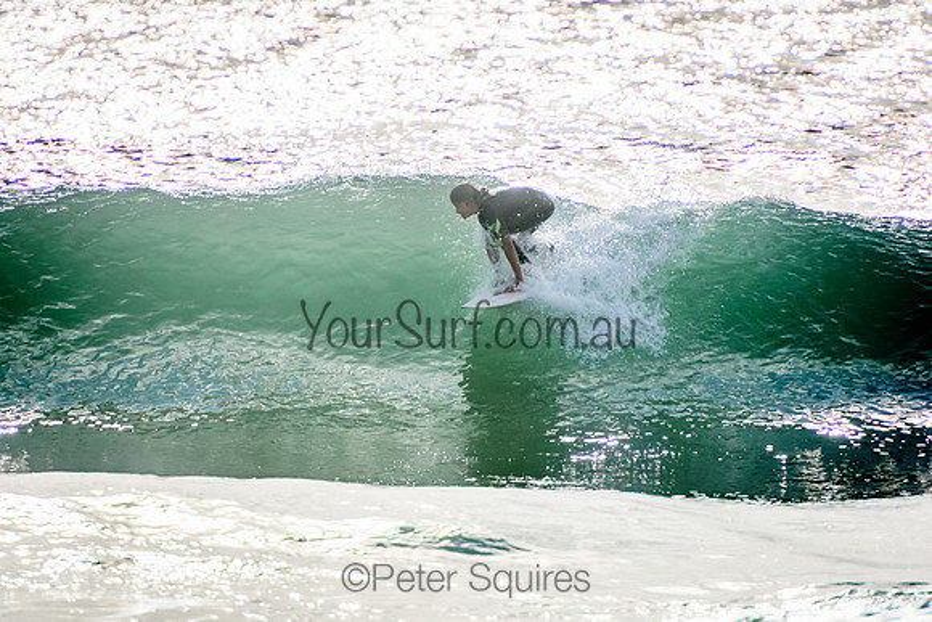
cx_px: 466
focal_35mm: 600
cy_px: 311
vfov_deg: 2.3
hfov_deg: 3.4
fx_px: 15536
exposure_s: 1/2000
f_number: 5.6
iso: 220
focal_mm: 400
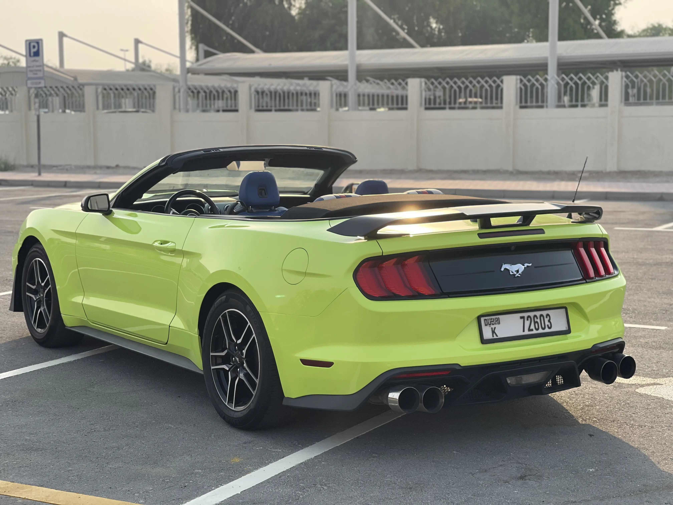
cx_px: 336
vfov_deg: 22.9
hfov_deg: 30.3
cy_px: 252
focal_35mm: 64
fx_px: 1244
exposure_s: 1/732
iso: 32
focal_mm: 7.5
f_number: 2.2
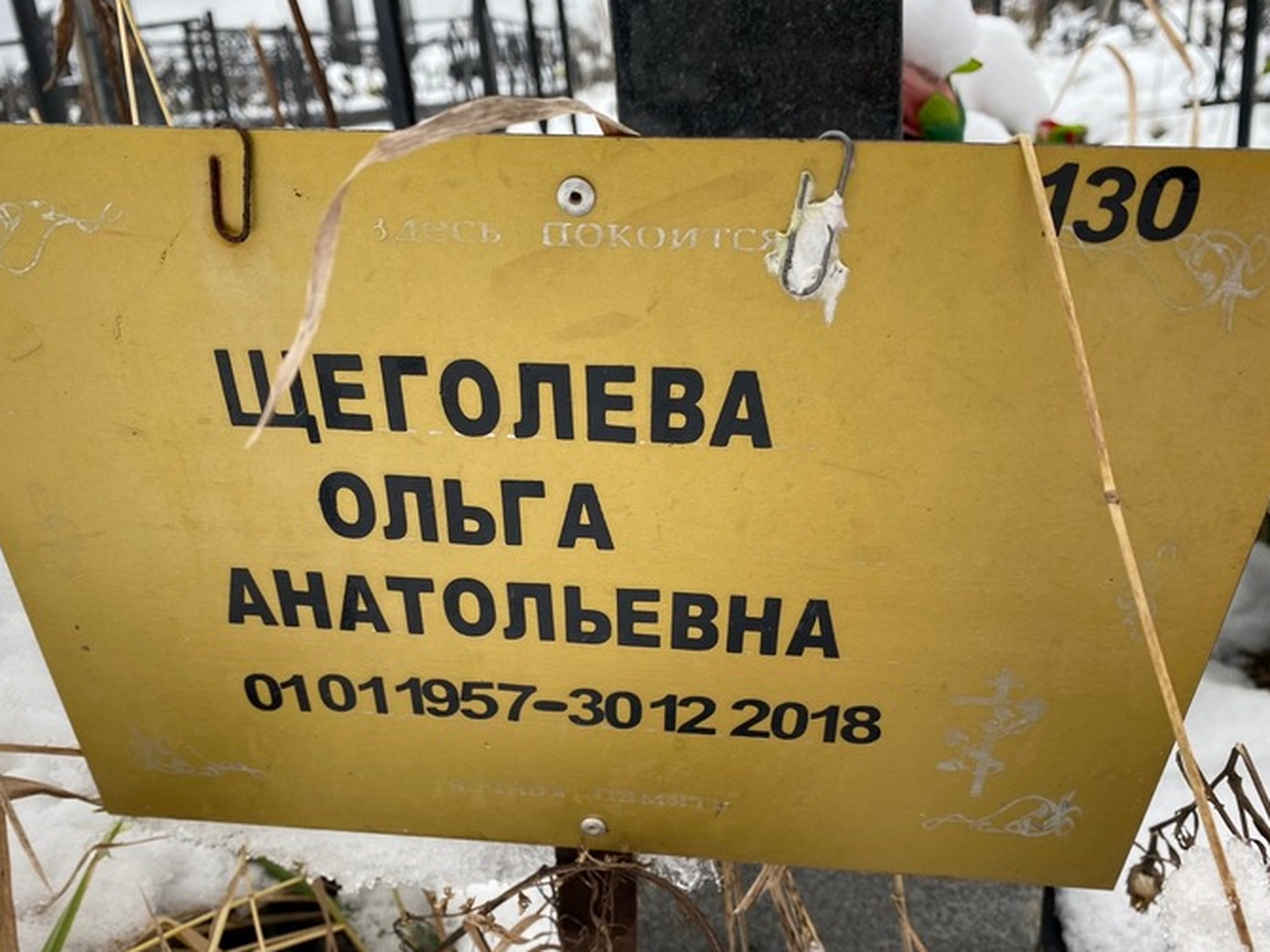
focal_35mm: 31
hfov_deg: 58.3
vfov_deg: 45.3
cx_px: 600
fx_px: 1137
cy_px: 553
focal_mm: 4.25
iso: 32
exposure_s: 1/127
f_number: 1.8
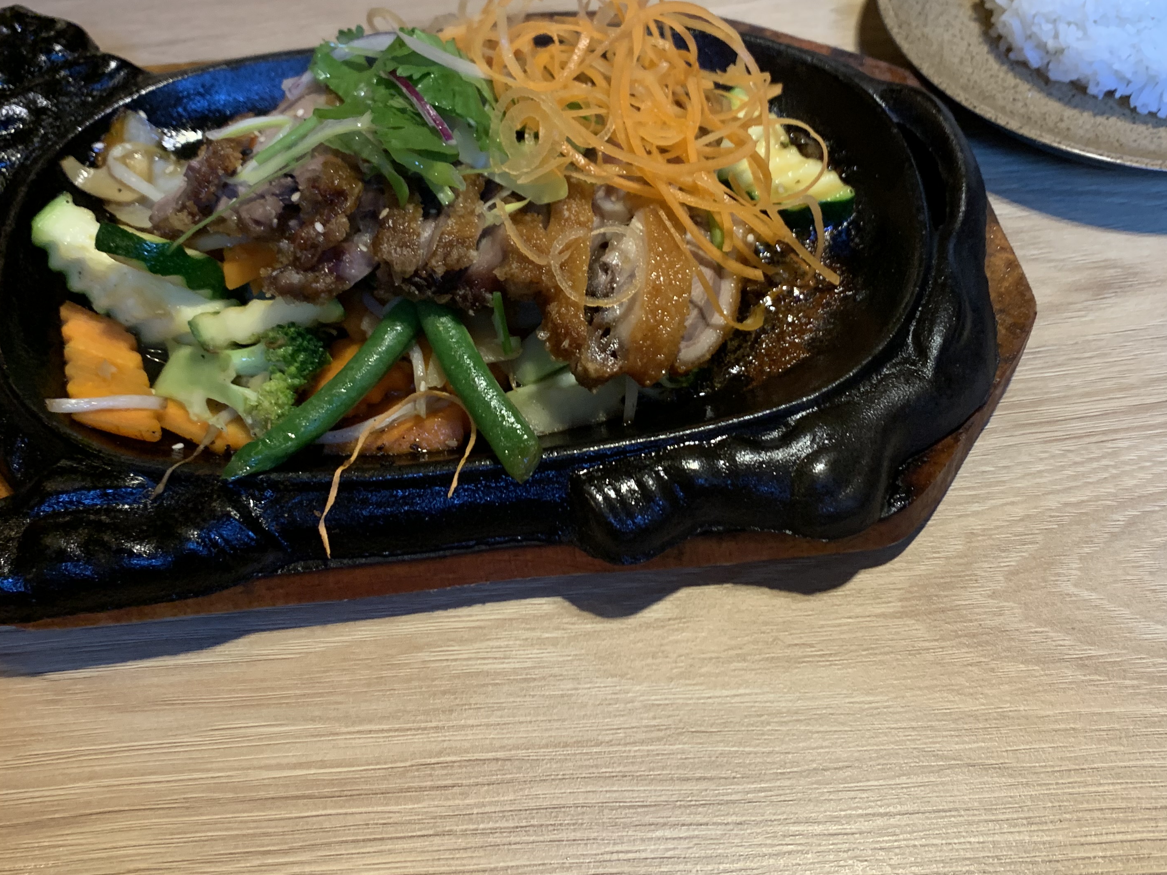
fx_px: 1247
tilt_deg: -50.5
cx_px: 623
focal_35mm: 37
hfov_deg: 50.1
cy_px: 355
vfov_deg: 38.5
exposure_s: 1/50
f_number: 1.8
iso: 250
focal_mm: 4.25
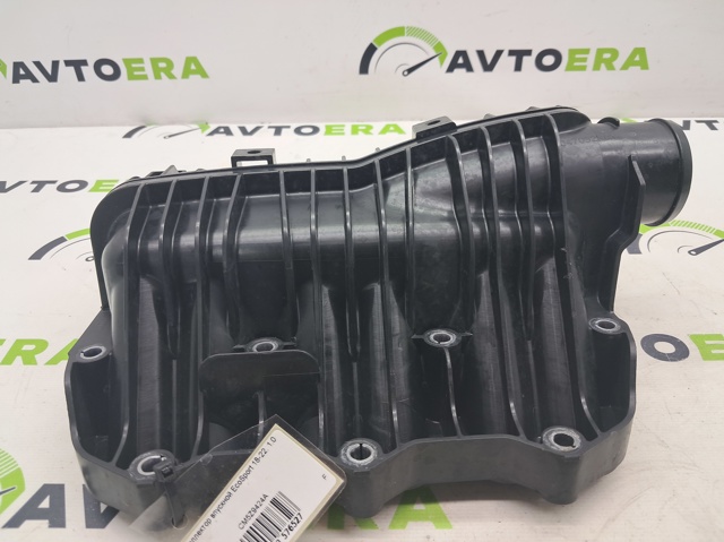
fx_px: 564
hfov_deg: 65.4
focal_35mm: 27
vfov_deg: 51.3
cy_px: 271
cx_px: 362
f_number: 1.8
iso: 50
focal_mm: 4
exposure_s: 1/50
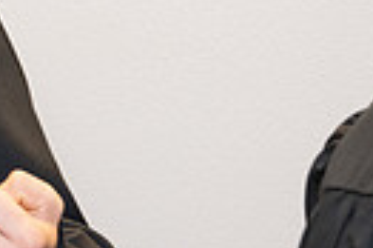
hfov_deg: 6.4
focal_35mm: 311
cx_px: -399
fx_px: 3218
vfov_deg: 4.4
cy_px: -7
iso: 640
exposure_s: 1/80
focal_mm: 70
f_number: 5.6
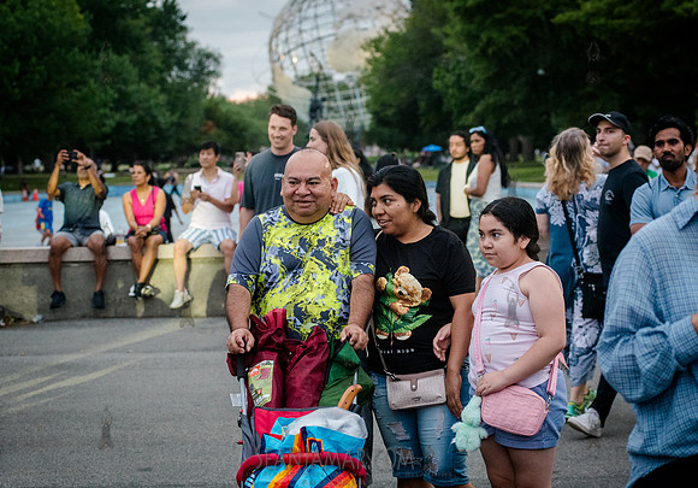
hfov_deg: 19.7
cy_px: 269
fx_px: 2011
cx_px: 357
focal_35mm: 102
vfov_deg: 13.8
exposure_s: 1/400
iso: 4000
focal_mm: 80
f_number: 4.5
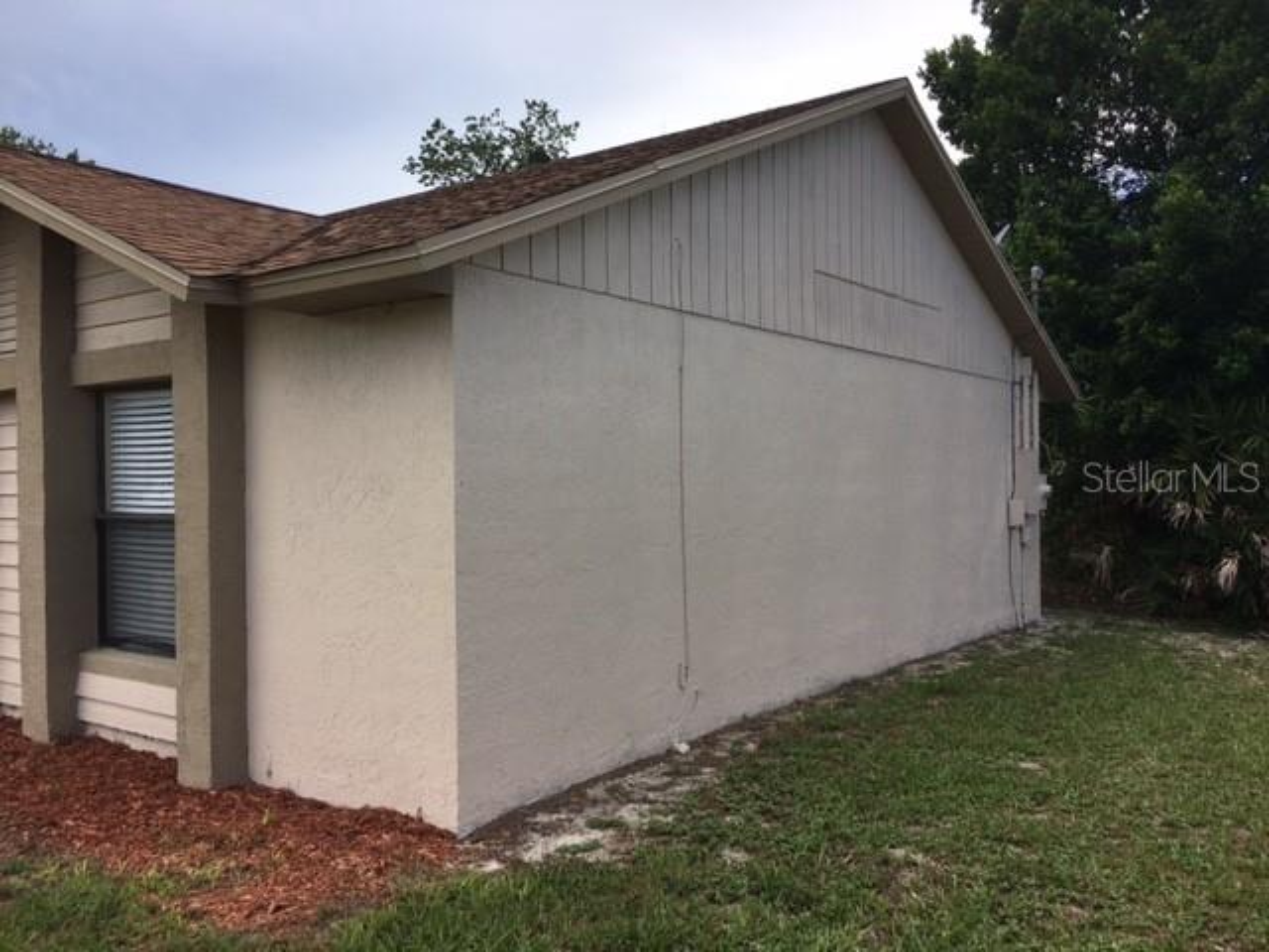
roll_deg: +1.1
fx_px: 1063
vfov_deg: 48.2
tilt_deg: +0.8
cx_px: 634
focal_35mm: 29
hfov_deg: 61.7
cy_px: 476
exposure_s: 1/591
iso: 25
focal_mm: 4.15
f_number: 2.2
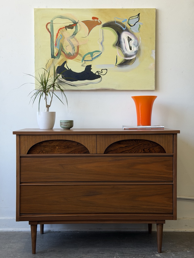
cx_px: 97
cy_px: 129
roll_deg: +0.2
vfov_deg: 39.7
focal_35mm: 48
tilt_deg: -1.8
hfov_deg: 30.3
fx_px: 359
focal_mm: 6.76
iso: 50
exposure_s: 1/121
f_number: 1.78
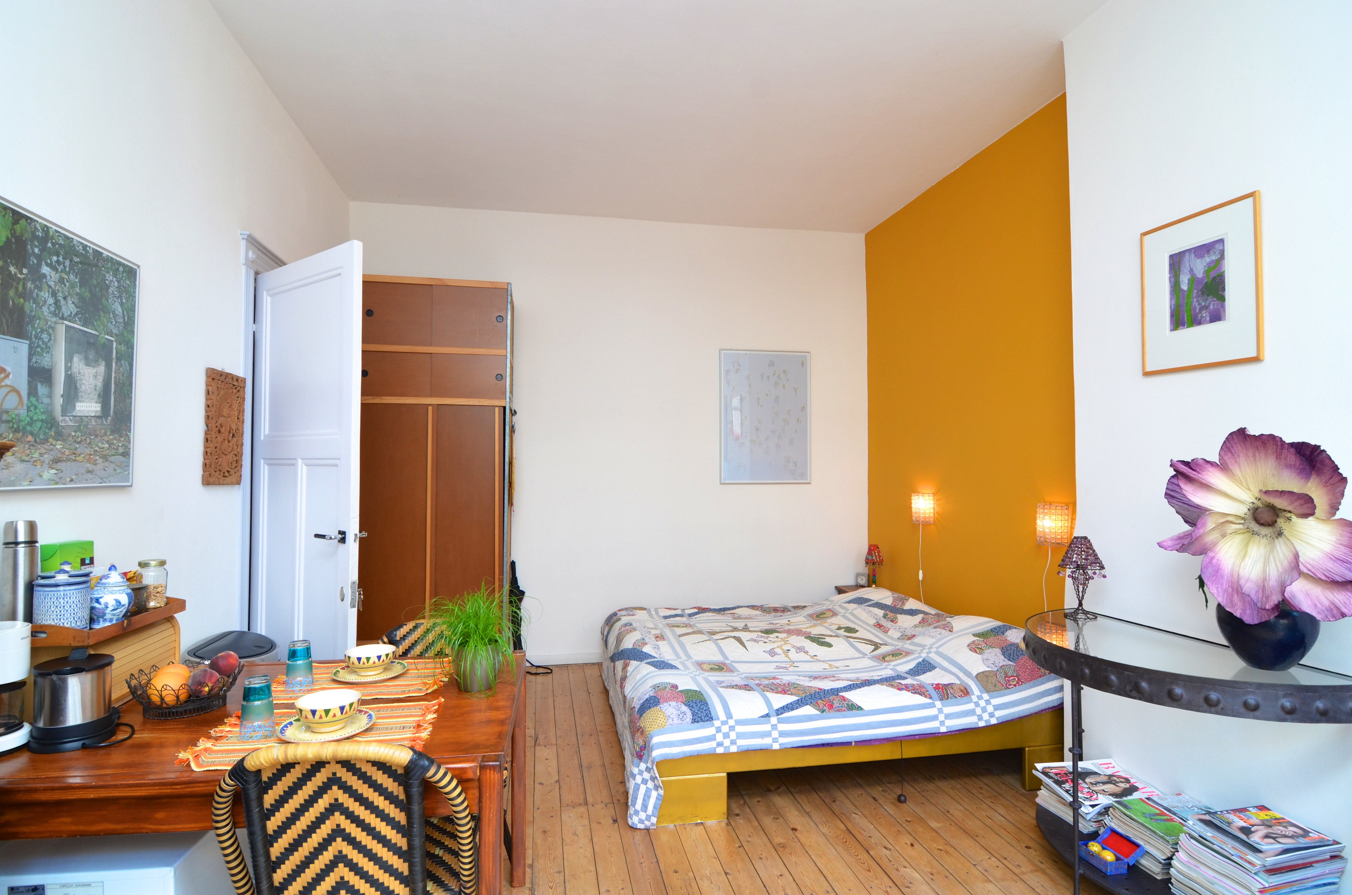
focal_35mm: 18
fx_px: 675
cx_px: 676
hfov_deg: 90.1
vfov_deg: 67.1
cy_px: 448
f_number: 6.3
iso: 400
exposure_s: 1/10
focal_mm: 12
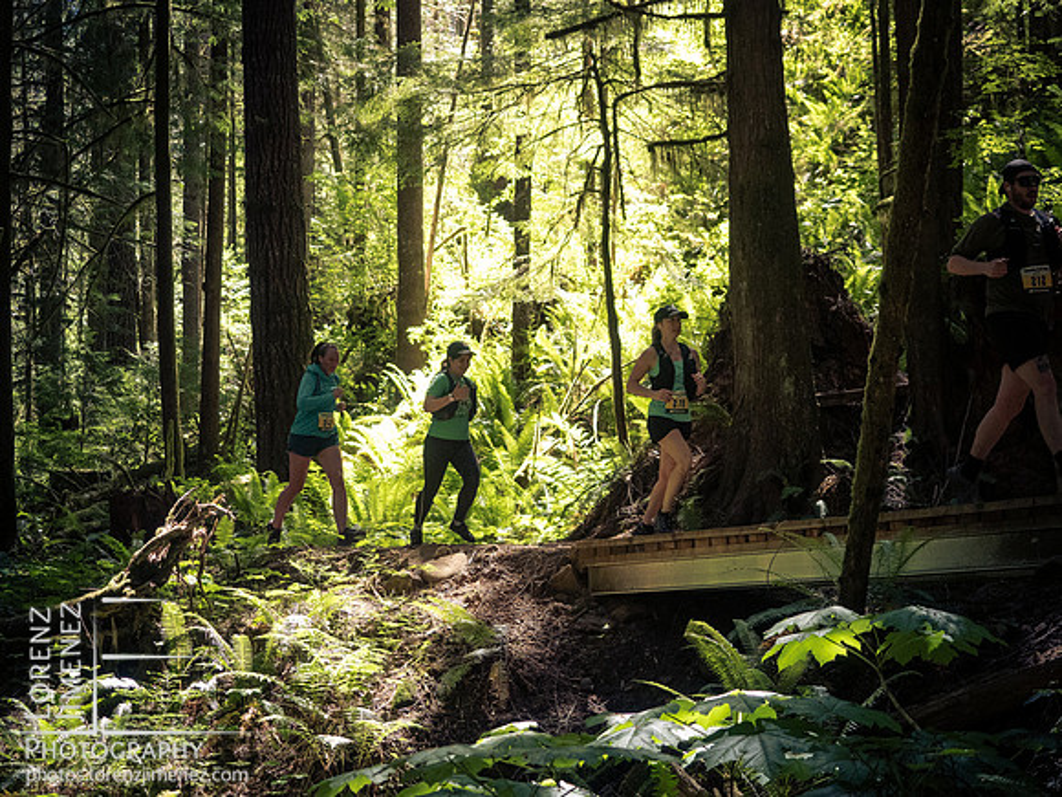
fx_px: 2154
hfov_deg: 27.7
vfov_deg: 20.9
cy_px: 398
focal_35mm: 70
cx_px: 531
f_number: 2.8
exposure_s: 1/1000
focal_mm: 34
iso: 1250
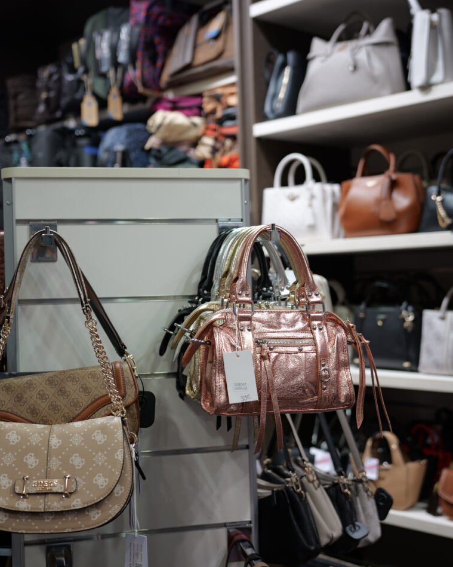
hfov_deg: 30.8
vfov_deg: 38.0
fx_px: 821
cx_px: 226
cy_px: 280
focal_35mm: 49
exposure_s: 1/60
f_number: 2.8
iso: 250
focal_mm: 43
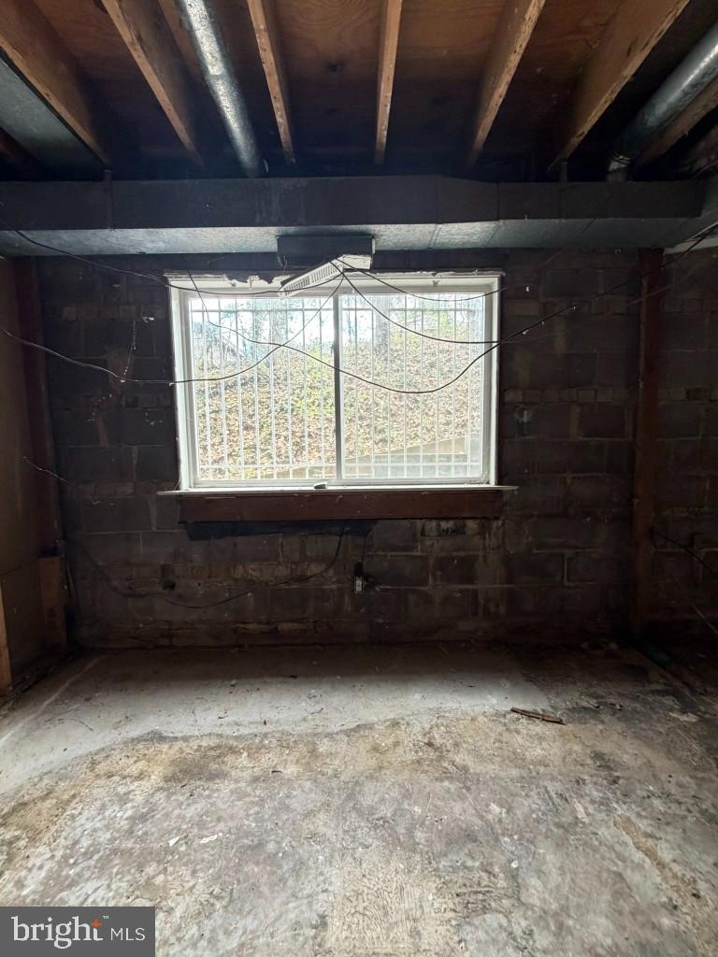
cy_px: 478
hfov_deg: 85.7
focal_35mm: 14
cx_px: 359
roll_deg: +0.4
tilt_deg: -5.7
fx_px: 387
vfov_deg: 102.1
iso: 320
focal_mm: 2.22
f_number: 2.2
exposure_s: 1/103
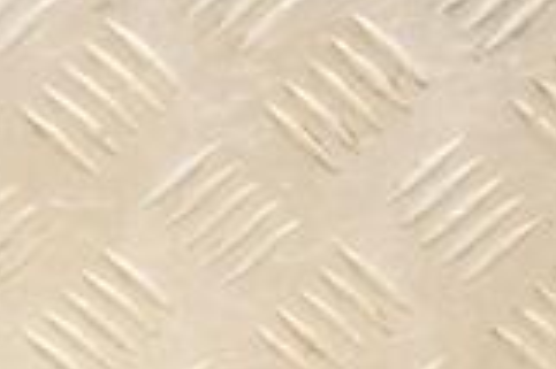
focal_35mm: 224
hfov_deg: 9.1
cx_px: -97
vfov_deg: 6.0
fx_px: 3456
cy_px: 624
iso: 800
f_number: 5.6
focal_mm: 40
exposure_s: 1/200
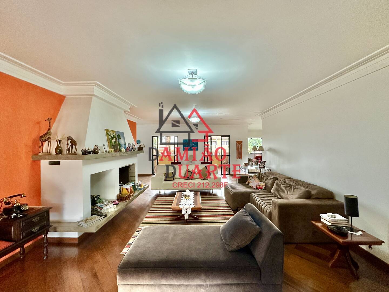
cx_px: 194
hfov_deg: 102.1
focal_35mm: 14
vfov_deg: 85.7
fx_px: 157
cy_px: 146
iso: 320
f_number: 2.2
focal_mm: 2.22
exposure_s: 1/120
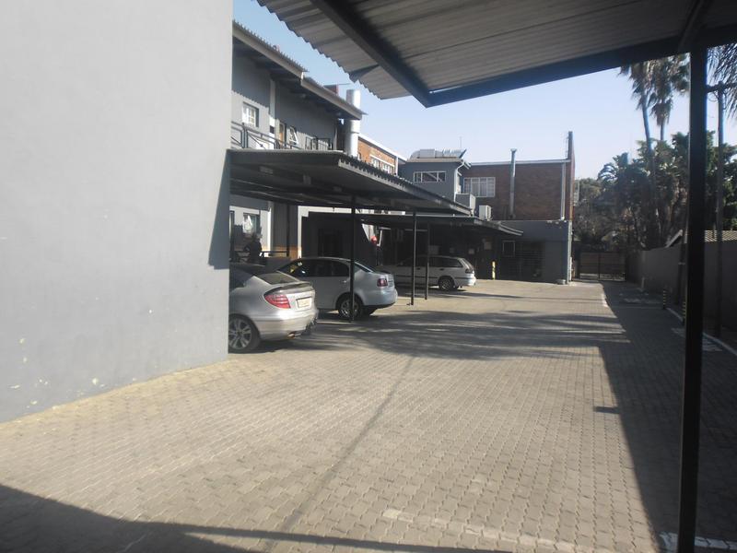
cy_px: 276
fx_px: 575
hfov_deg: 65.3
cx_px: 368
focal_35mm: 27
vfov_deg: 51.4
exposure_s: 1/635
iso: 80
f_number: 2.9
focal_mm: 4.8
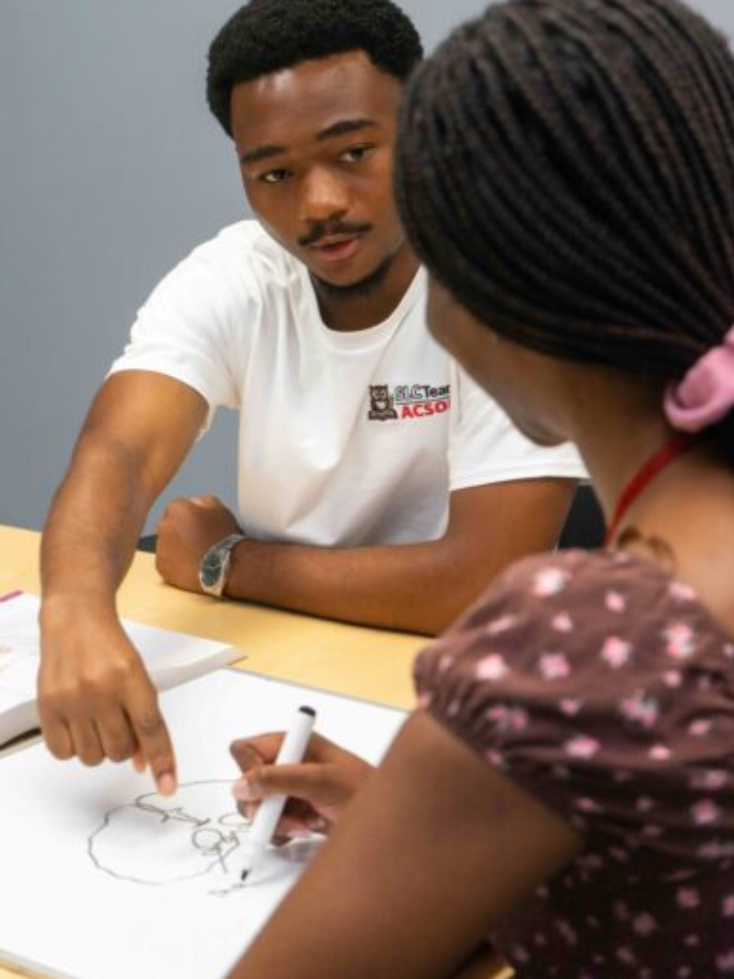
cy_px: 425
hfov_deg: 19.1
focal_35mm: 77
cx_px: 370
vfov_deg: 25.3
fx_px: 2178
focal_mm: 70
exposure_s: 1/200
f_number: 5.6
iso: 1600
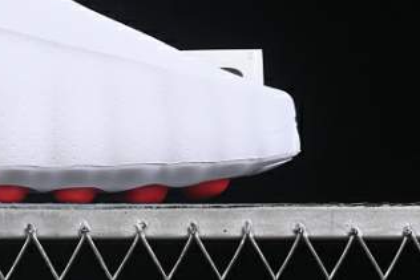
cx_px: -17
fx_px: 2019
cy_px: 4
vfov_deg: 7.9
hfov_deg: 11.7
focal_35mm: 173
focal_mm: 50
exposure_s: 1/80
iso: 160
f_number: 8
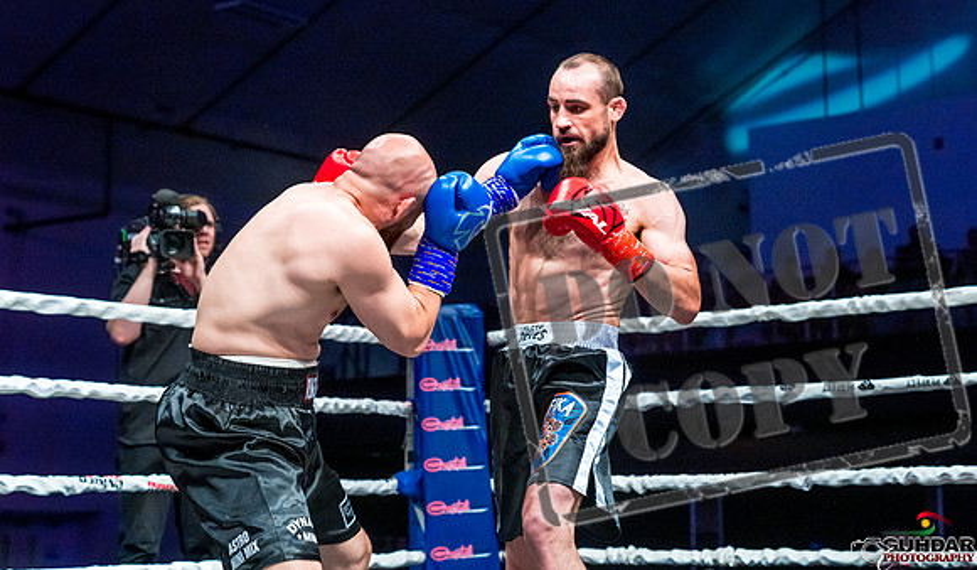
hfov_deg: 27.8
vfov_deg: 16.4
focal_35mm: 75
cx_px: 538
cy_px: 235
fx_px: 1973
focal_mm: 66
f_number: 4
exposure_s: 1/1000
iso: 4000
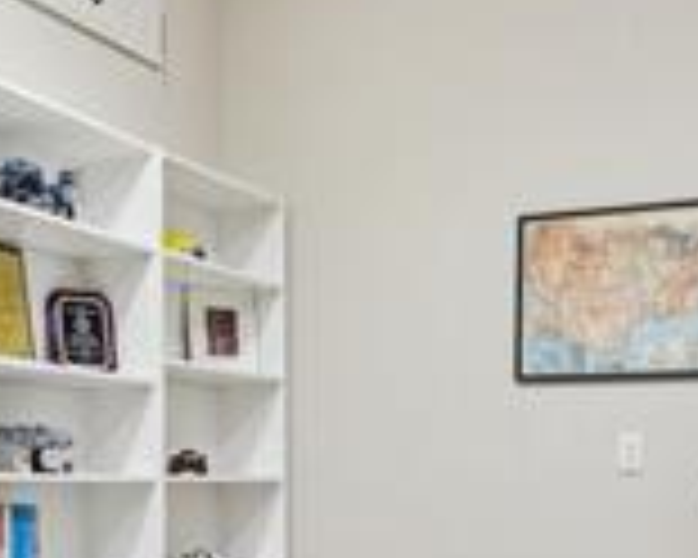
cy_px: 468
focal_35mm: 58
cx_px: 288
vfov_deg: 25.6
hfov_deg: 32.4
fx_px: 1198
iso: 400
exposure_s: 1/6
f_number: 8
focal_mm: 10
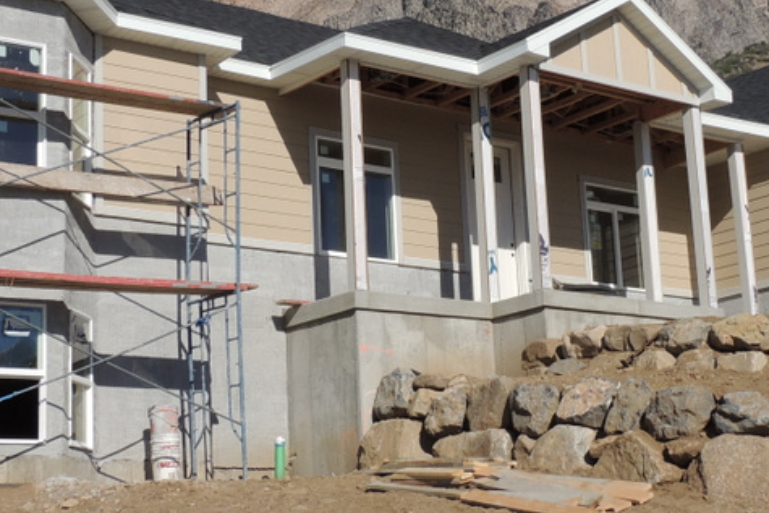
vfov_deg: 18.4
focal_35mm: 74
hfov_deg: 27.2
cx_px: 482
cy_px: 252
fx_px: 1581
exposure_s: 1/1250
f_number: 4.5
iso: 100
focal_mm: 5.8
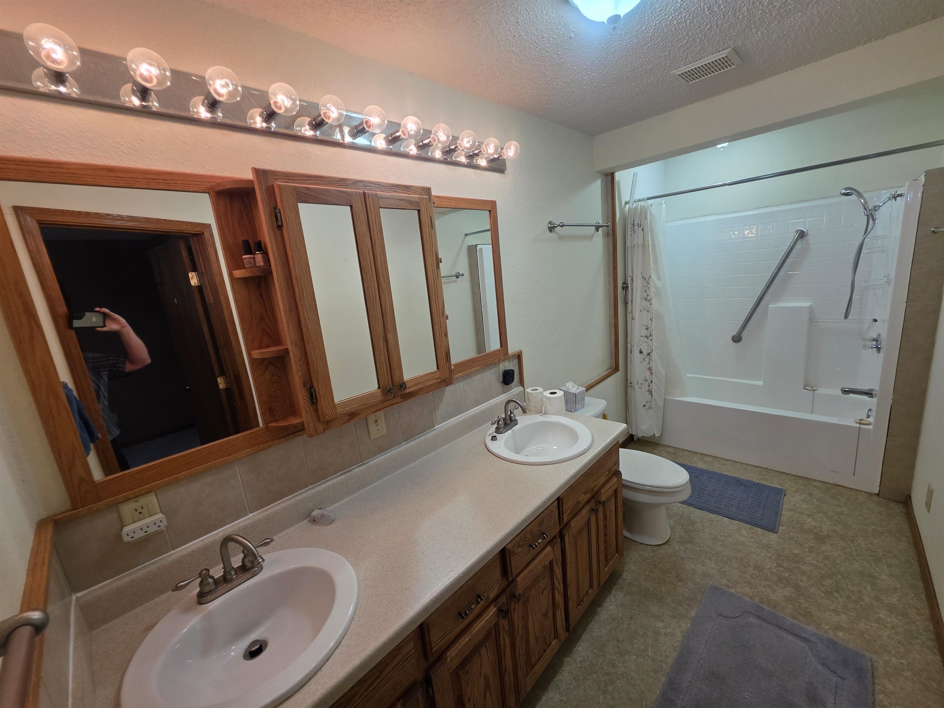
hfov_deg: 106.2
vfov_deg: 89.9
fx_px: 355
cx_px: 472
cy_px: 354
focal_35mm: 13
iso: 125
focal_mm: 2.2
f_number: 1.9
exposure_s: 1/120
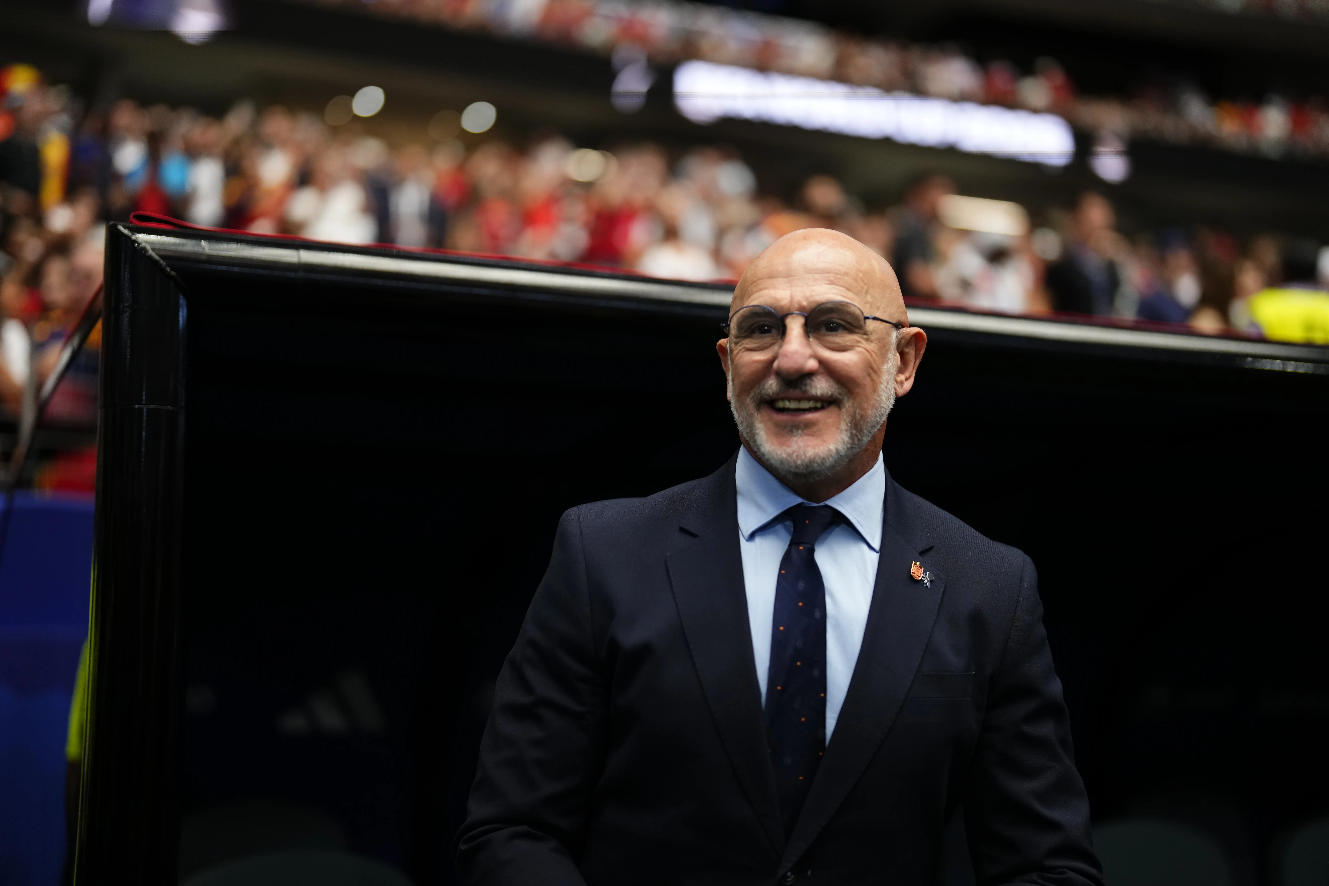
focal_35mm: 50
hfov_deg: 39.6
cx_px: 664
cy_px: 443
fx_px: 1846
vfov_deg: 27.0
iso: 1000
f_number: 1.2
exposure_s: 1/2000
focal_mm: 50
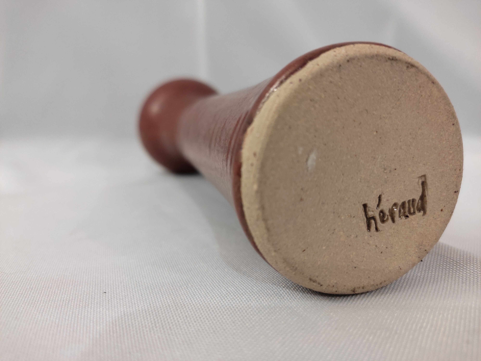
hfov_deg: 69.4
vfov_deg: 54.9
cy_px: 180
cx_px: 240
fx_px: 347
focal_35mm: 25
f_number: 1.79
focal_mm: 4.7
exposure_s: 1/25
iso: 1610
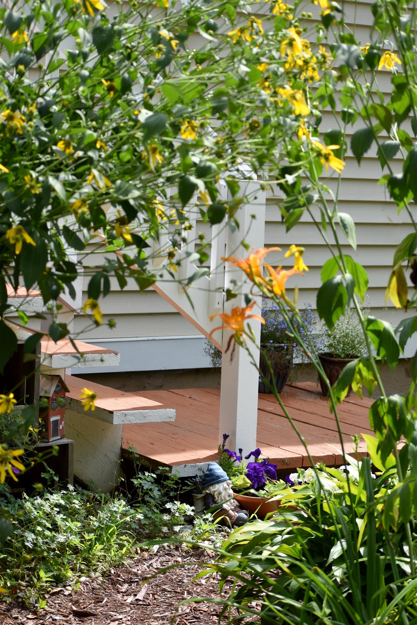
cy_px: 312
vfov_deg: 19.5
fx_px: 1824
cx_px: 208
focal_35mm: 105
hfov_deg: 13.0
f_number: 5
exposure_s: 1/400
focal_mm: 70
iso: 100
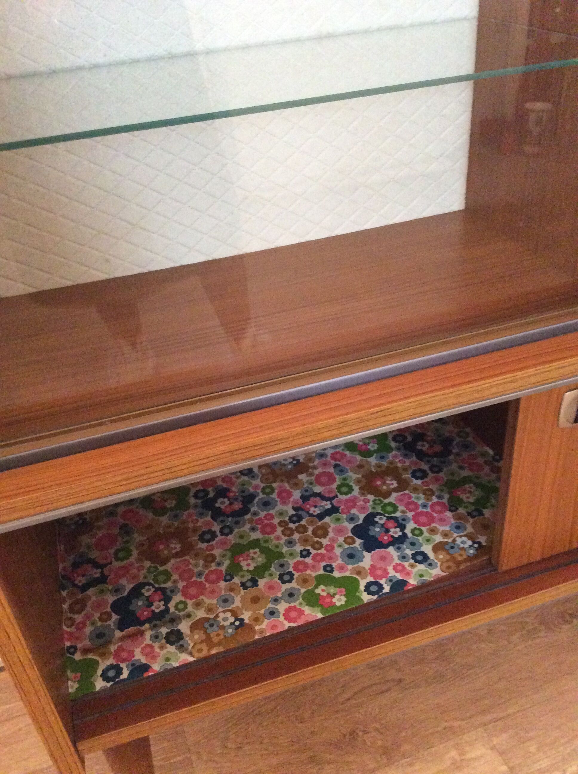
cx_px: 289
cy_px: 387
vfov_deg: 56.9
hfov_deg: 44.1
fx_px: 714
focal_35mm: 32
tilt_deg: -34.2
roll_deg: +5.4
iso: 500
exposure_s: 1/17
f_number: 2.4
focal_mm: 3.3
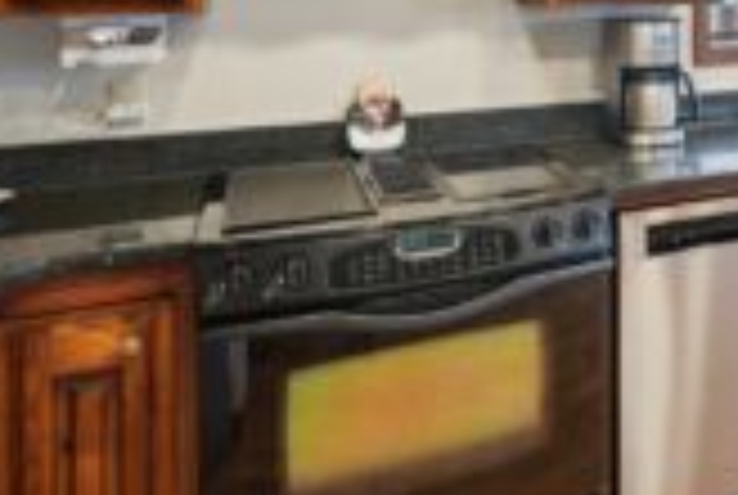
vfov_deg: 31.4
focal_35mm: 39
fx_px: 801
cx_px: 724
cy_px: -16
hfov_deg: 43.1
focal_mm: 16
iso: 400
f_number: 8
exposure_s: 1/6
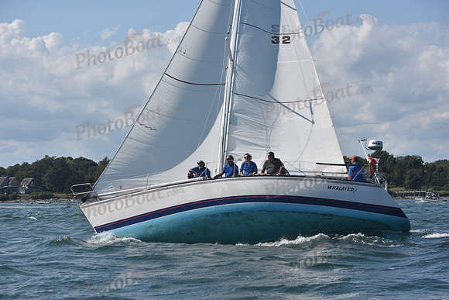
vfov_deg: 17.5
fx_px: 973
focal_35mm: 78
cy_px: 150
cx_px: 224
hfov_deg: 26.0
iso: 250
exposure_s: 1/1000
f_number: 6.3
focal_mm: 78
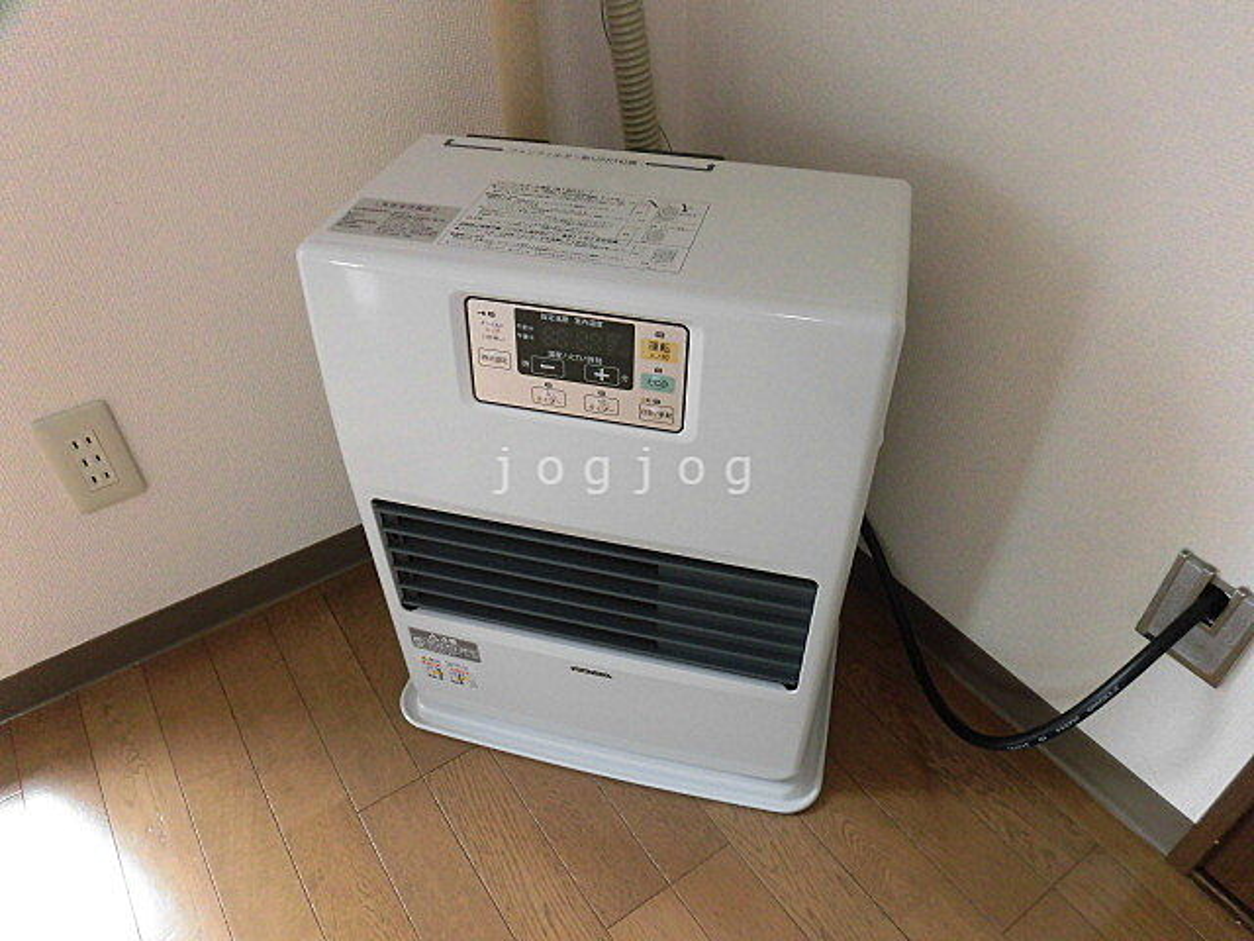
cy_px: 470
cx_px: 627
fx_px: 869
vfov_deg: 56.8
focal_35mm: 24
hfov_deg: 71.6
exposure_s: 1/60
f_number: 3.1
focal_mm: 4.3
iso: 200
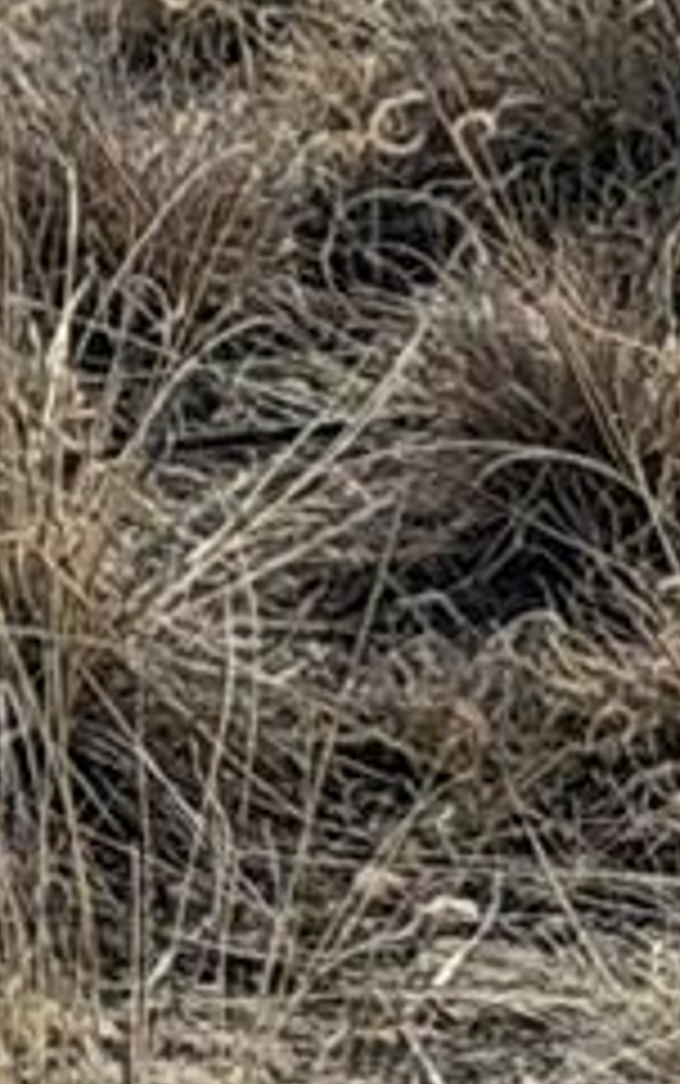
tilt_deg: -2.6
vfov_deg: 4.7
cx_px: -2157
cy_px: -1957
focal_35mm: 432
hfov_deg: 2.9
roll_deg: +1.0
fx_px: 12787
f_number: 1.78
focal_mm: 6.76
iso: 64
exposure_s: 1/7143
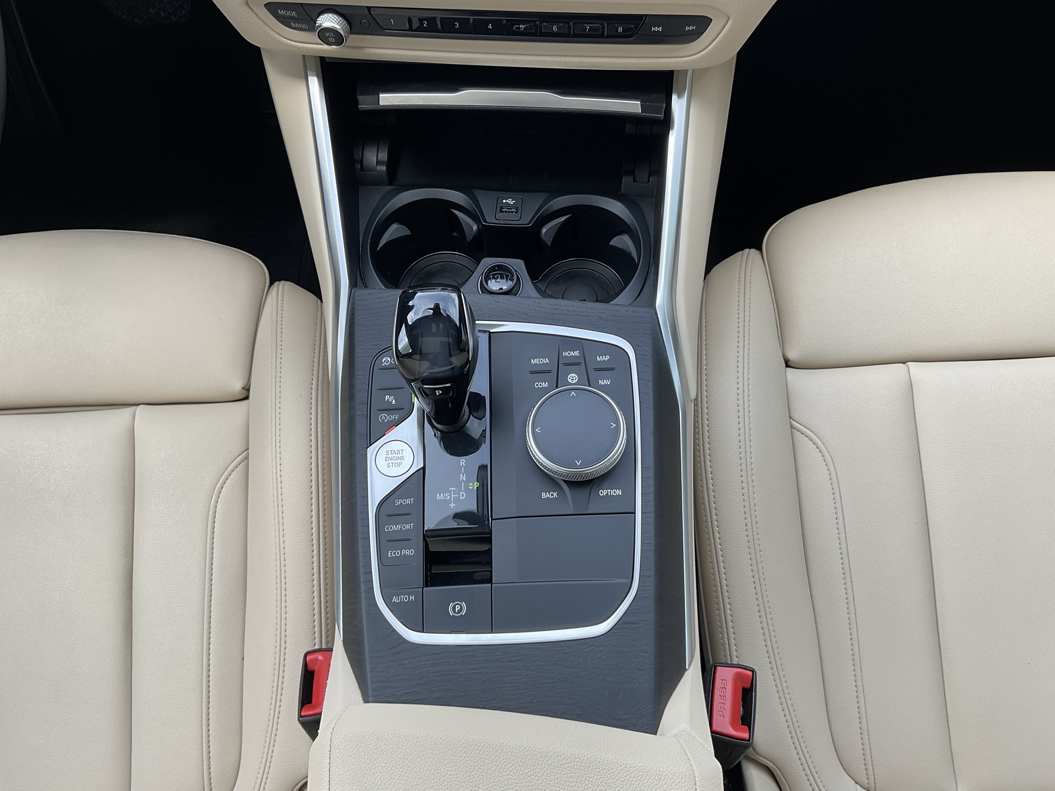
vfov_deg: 48.2
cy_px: 396
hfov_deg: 61.7
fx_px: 884
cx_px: 528
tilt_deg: -67.0
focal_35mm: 29
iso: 16
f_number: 1.8
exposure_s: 1/123
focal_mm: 3
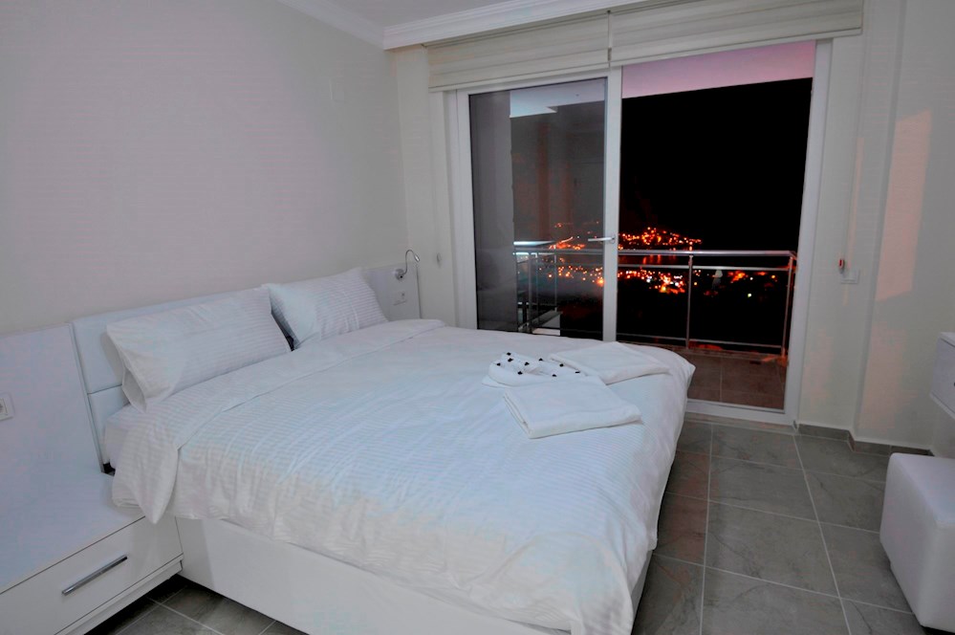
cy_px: 318
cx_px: 478
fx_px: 477
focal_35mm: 18
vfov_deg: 67.3
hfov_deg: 90.1
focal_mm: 12
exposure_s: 13
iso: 200
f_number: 7.1
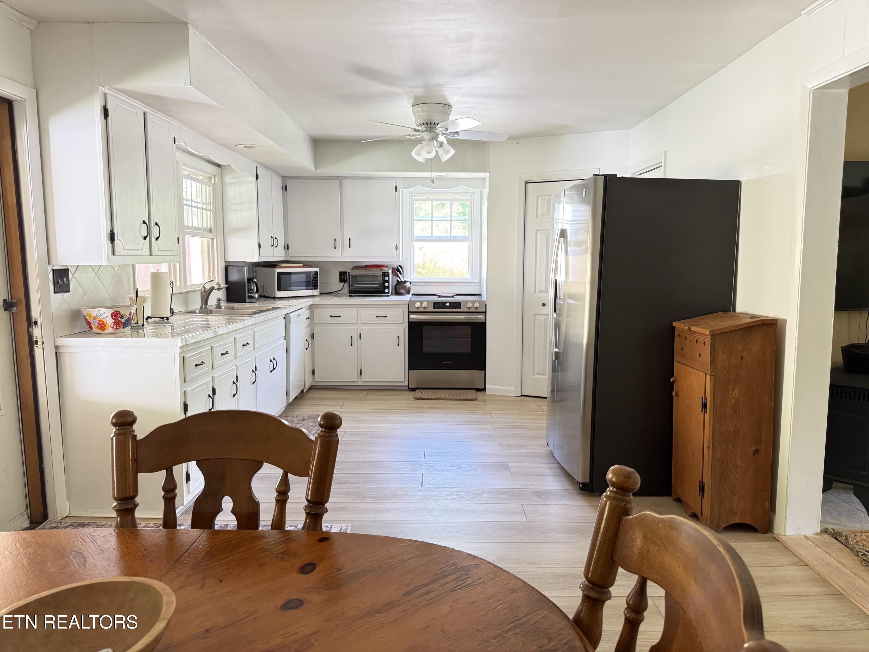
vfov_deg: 56.8
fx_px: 602
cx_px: 434
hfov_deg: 71.6
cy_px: 326
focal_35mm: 24
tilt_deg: -5.8
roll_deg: -0.4
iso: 500
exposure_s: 1/60
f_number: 1.78
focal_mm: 6.76
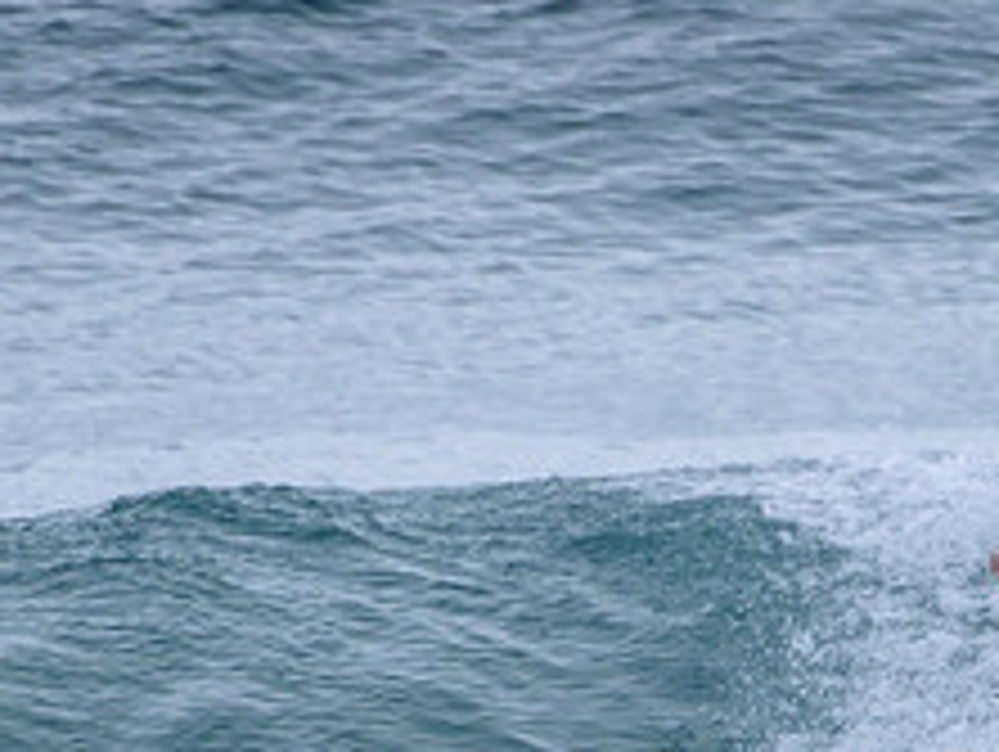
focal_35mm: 2259
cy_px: 786
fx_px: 65264
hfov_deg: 0.9
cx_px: 1120
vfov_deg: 0.7
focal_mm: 900
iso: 1800
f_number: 11
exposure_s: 1/2000
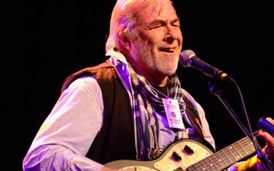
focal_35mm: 432
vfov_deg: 3.0
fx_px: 3227
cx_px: 144
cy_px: 88
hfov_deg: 4.9
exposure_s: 1/800
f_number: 2.8
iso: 4000
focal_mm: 200
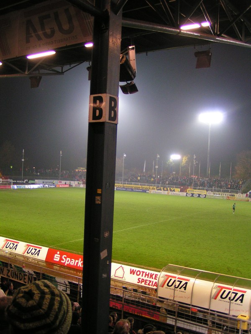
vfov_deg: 49.0
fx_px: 367
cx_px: 126
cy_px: 167
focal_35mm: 38
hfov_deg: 37.7
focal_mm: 5.8
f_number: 2.8
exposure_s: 1/40
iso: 160
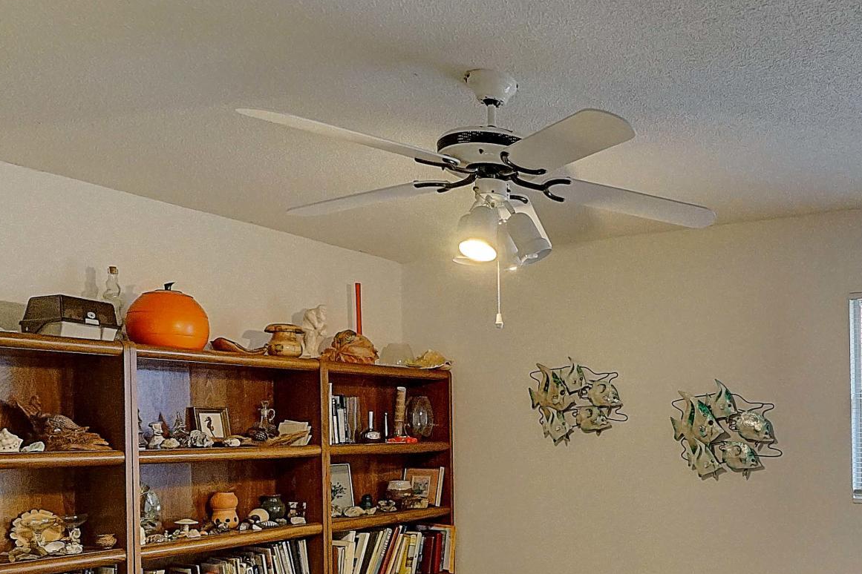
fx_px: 742
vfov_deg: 41.4
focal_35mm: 31
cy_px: 409
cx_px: 751
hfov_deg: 53.8
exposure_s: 1/60
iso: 2500
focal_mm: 12
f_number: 8
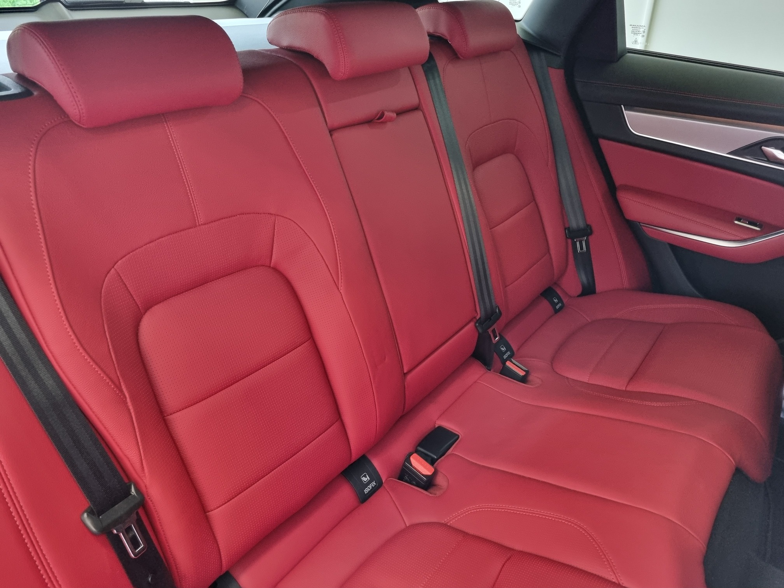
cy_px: 294
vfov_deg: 53.1
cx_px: 392
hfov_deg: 67.3
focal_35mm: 26
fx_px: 589
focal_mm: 5.4
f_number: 1.8
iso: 640
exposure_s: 1/50
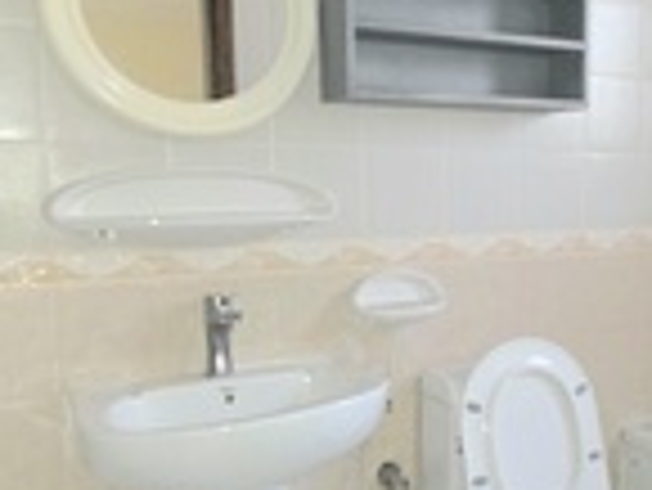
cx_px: 510
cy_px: 241
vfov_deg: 35.2
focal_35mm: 41
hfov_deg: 43.8
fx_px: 773
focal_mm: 2.2
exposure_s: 1/60.2
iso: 250
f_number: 1.9
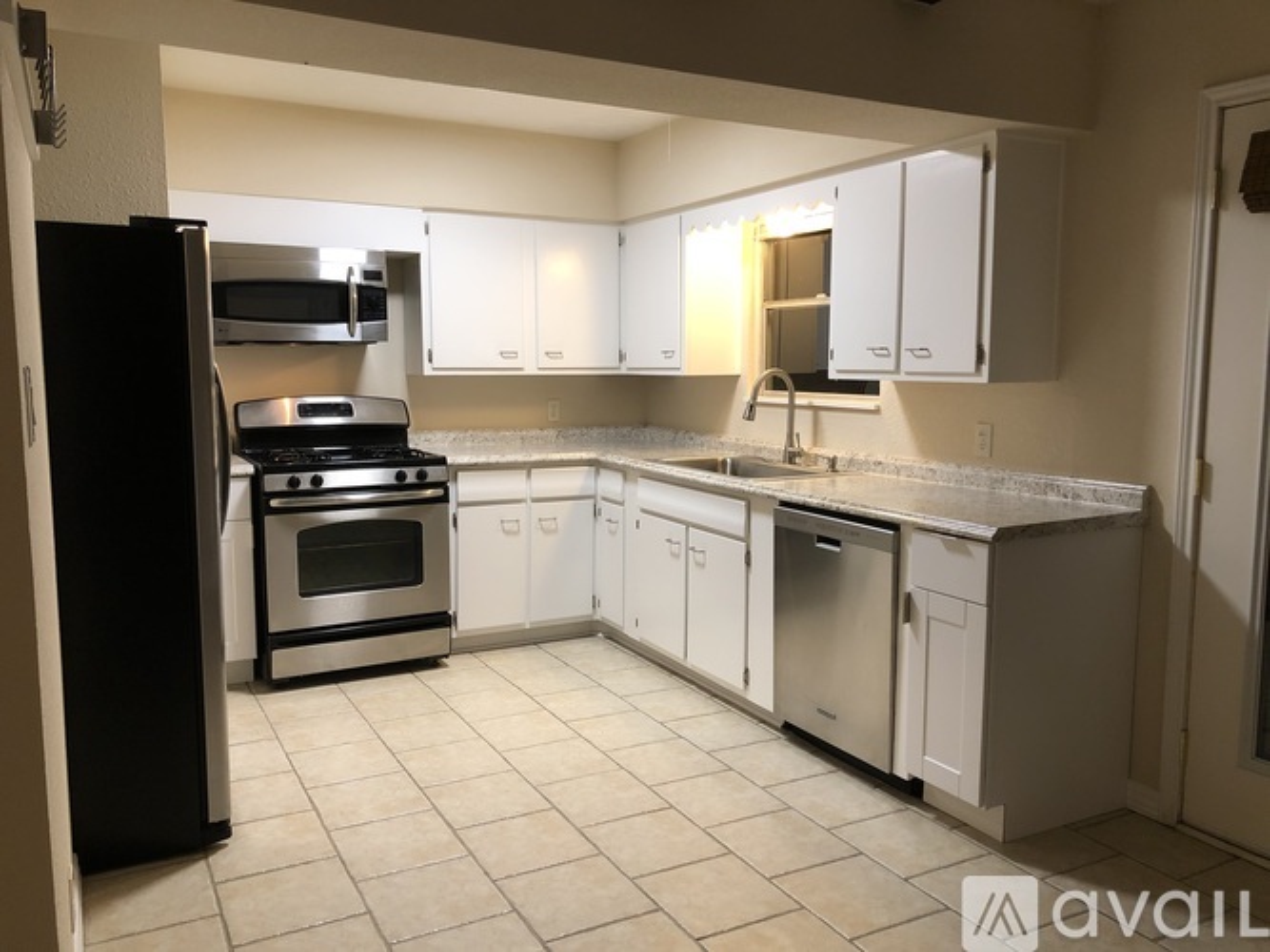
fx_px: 1027
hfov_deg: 63.5
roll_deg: +1.9
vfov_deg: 49.7
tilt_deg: -4.9
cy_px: 476
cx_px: 635
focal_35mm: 28
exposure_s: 1/20
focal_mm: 3.99
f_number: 1.8
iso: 40
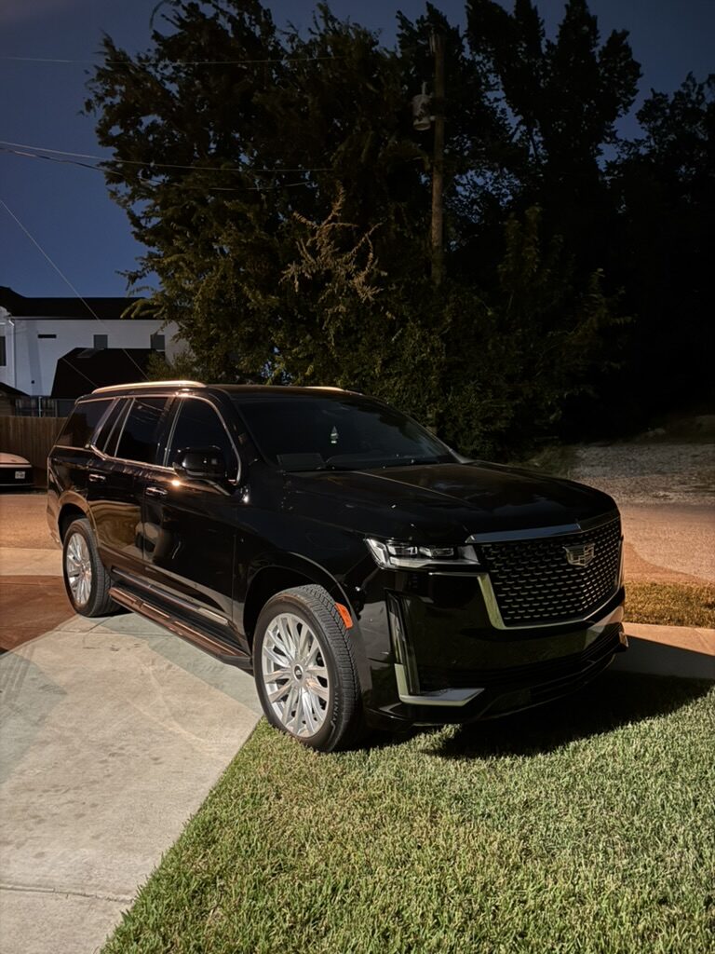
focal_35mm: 24
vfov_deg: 71.6
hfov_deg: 56.8
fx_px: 661
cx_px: 358
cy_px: 477
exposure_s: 1/11
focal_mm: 6.76
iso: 1250
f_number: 1.78
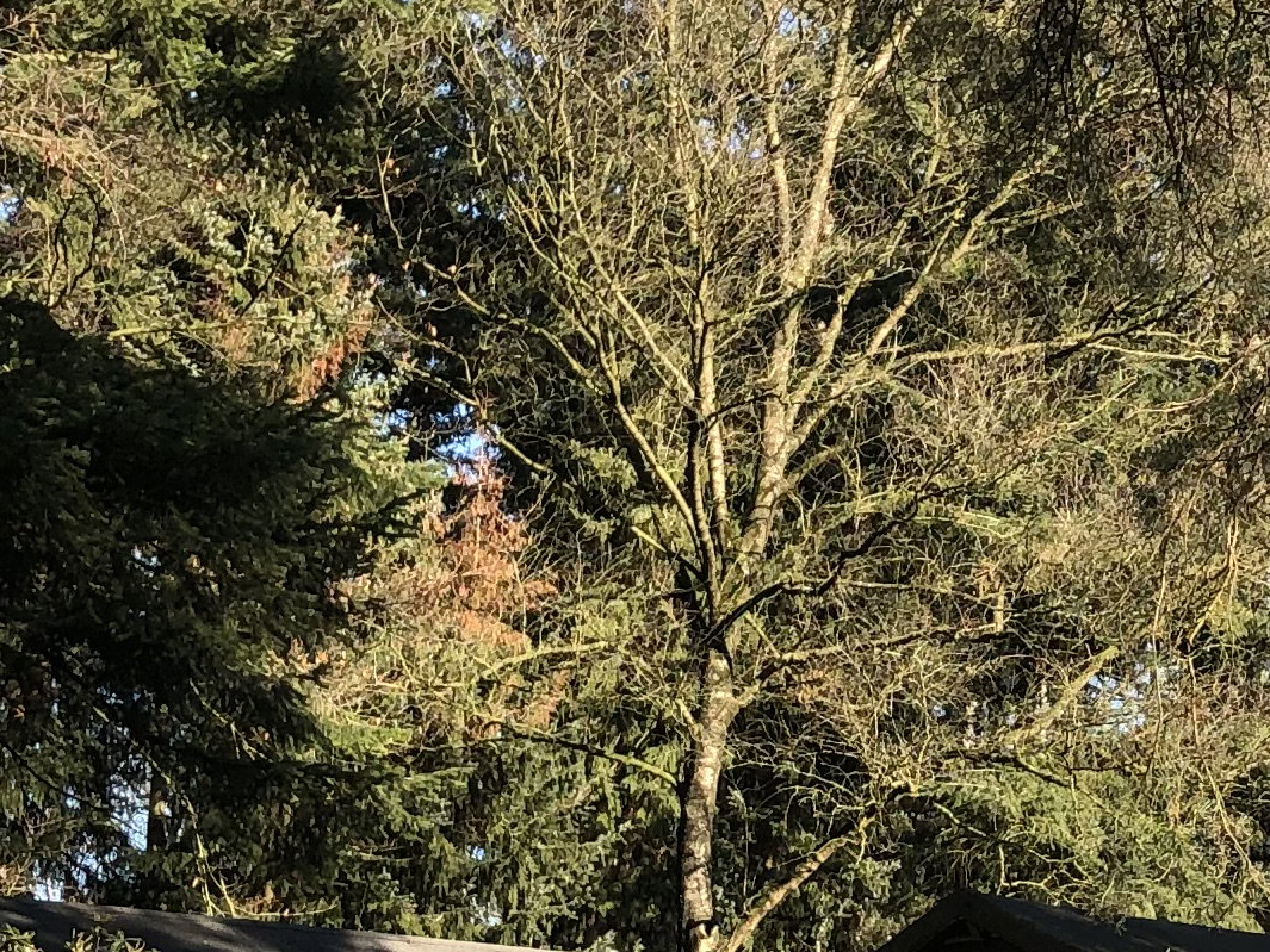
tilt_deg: +7.0
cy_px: 789
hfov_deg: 18.0
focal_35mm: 106
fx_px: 3889
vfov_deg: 13.9
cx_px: 1309
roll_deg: -1.5
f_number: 1.8
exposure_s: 1/440
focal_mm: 3.99
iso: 20
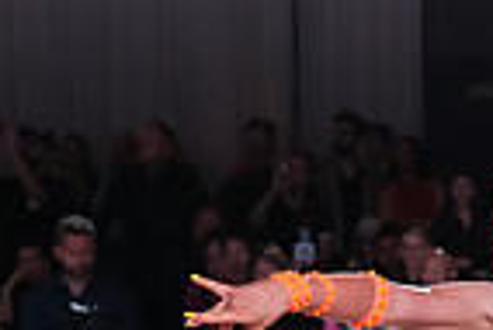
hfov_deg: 8.9
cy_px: 502
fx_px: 3071
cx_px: 826
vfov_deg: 6.1
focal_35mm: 224
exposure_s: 1/500
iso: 4000
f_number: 4
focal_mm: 55
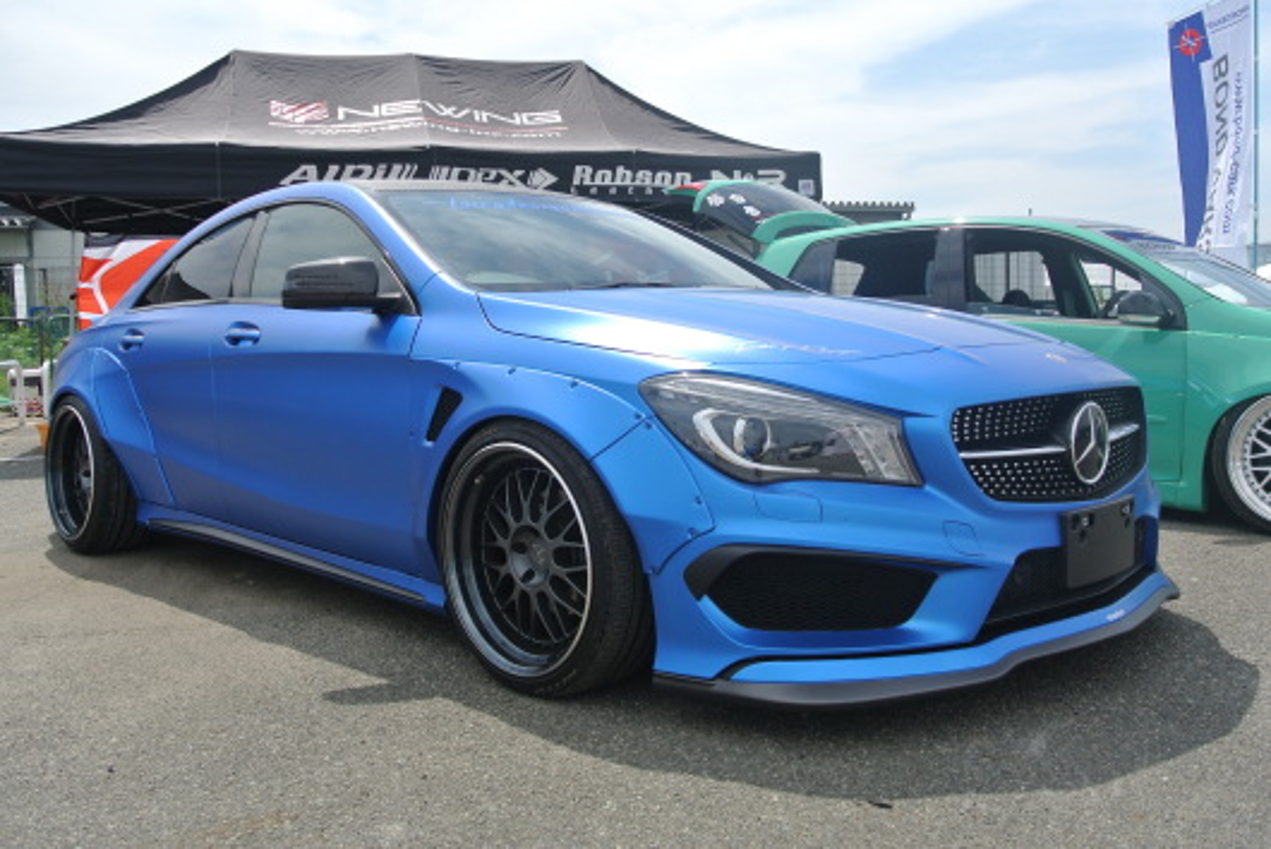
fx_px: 1201
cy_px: 424
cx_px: 636
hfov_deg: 55.8
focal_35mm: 34
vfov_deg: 38.9
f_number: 5.6
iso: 100
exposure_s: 1/500
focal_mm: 12.7
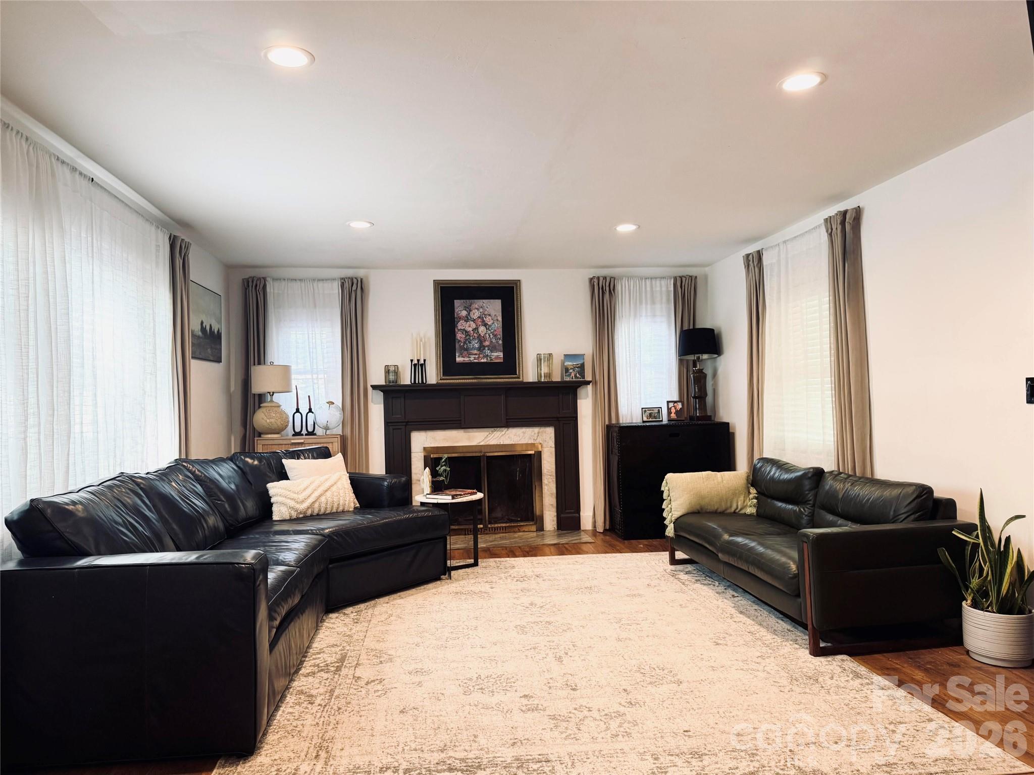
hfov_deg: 71.6
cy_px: 388
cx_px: 517
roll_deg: +0.8
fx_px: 717
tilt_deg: +0.9
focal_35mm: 24
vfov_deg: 56.8
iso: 160
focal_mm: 6.76
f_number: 1.78
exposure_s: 1/60
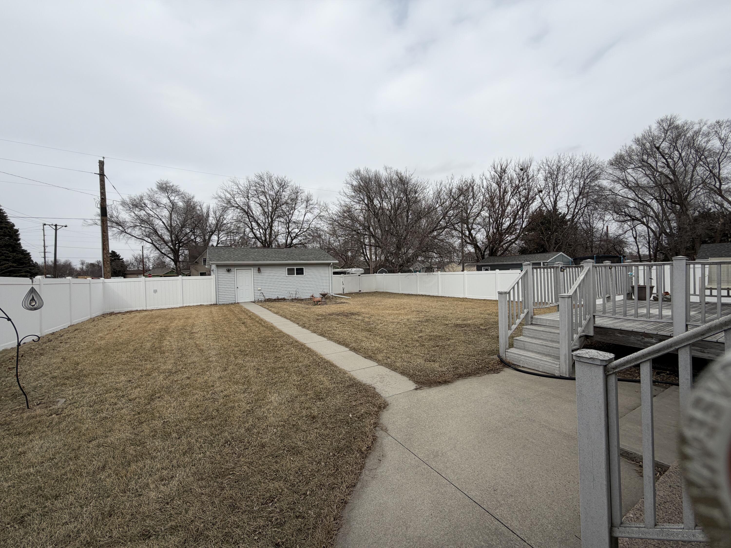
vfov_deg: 85.7
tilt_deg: +0.8
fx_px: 296
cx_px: 366
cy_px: 274
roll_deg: +0.8
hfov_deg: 102.1
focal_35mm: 14
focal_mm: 2.22
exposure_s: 1/841
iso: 20
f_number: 2.2
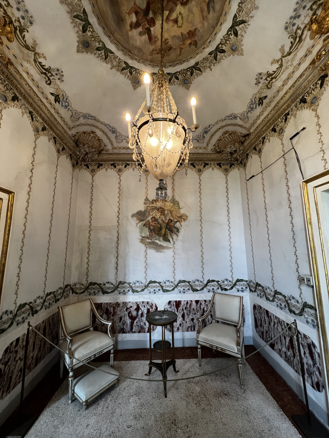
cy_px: 219
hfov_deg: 89.9
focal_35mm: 13
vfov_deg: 106.2
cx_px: 164
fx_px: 165
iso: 160
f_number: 1.8
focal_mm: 1.57
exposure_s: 1/50
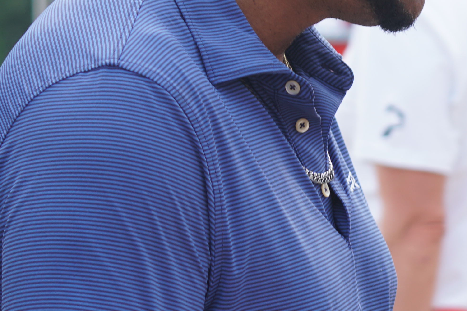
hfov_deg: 6.4
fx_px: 4151
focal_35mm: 320
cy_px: 195
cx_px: 634
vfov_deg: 4.3
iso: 100
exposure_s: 1/160
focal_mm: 70
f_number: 4.5
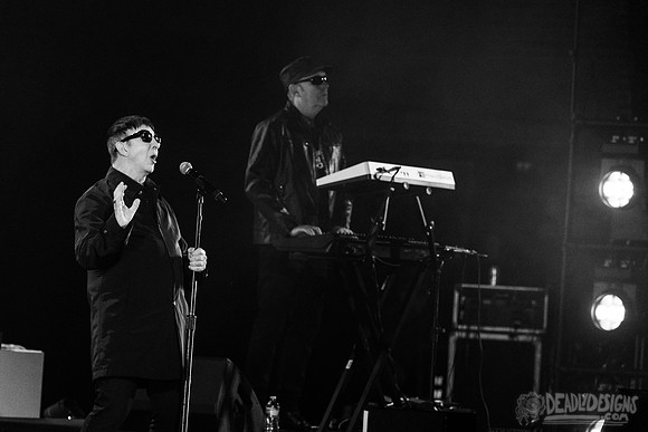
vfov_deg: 4.9
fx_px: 5040
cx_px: 295
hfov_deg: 7.4
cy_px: 195
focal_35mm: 280
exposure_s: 1/160
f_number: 5.3
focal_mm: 250
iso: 4000
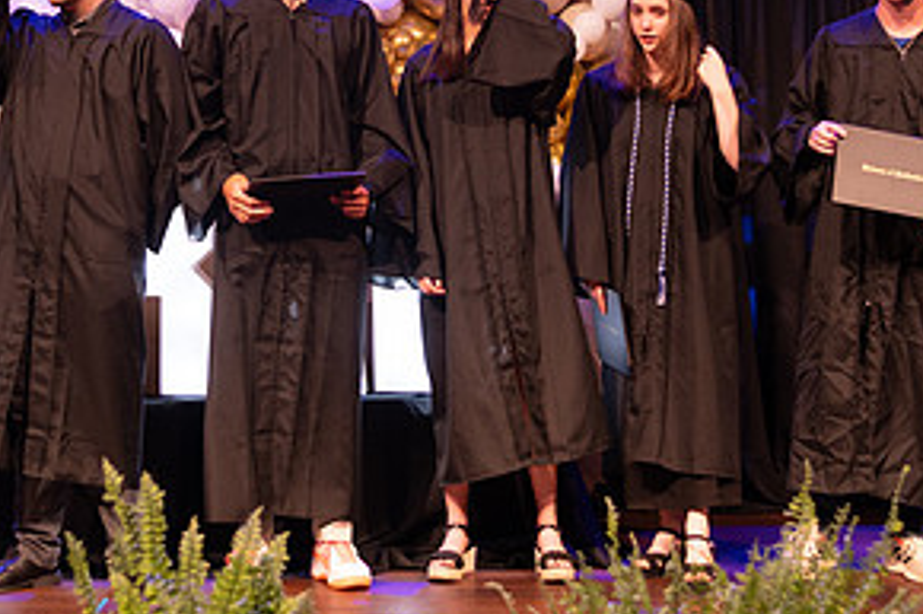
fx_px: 2255
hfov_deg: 23.0
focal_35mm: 88
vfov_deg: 15.3
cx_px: 309
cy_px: 27
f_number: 4
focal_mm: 44
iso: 1600
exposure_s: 1/200
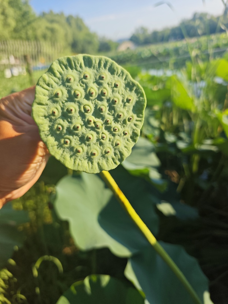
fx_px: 211
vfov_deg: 71.6
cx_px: 114
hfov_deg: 56.8
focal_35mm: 24
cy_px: 152
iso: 50
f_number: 1.6
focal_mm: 5.84
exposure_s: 1/1486
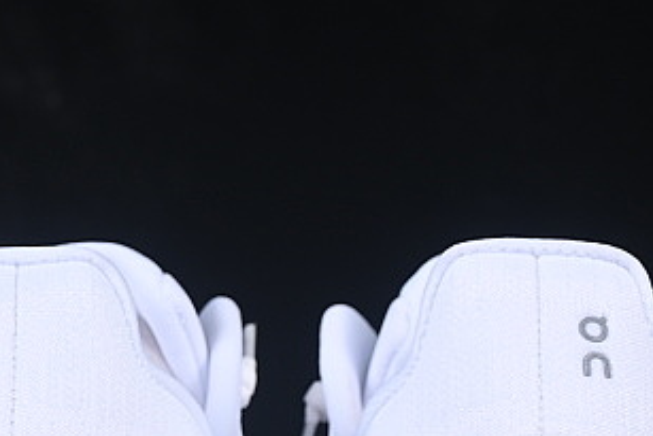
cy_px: 404
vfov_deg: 5.2
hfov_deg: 7.8
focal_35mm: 264
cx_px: 313
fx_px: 4791
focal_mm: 50
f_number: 8
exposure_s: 1/80
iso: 160
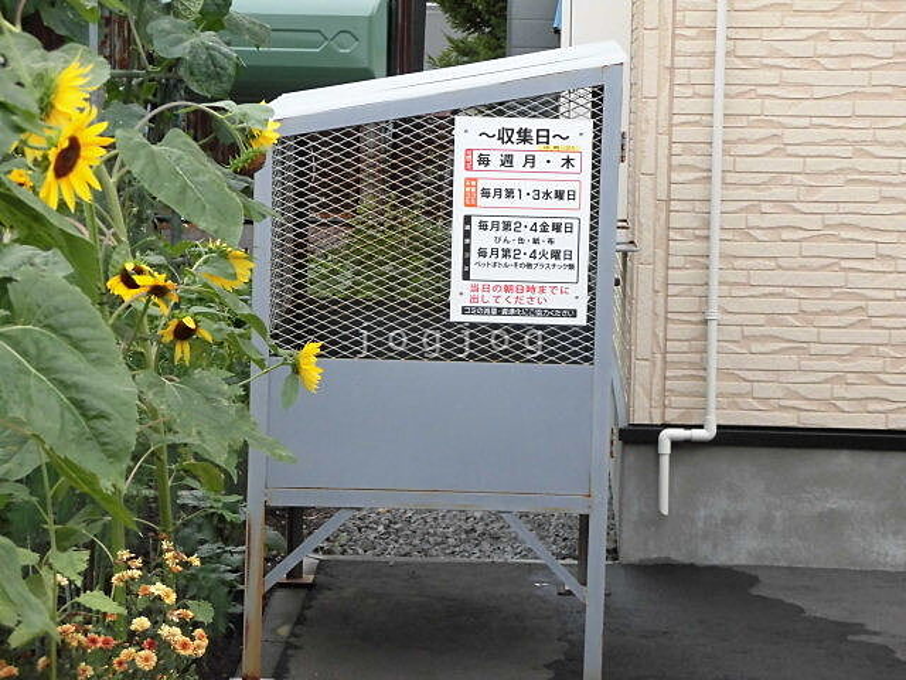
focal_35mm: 120
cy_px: 340
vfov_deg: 12.3
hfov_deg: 16.4
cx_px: 453
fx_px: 3141
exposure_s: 1/125
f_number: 5
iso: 250
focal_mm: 21.51
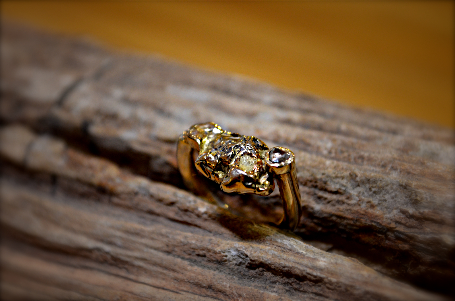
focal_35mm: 82
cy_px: 150
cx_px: 228
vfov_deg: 16.5
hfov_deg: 24.7
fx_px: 1041
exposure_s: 1/40
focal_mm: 55
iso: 800
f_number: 5.6
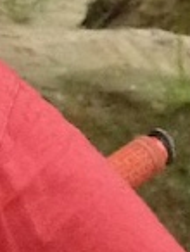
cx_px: -344
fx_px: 6531
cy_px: 123
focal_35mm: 895
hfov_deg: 1.7
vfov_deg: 2.2
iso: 400
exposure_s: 1/320
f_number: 4.4
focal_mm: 21
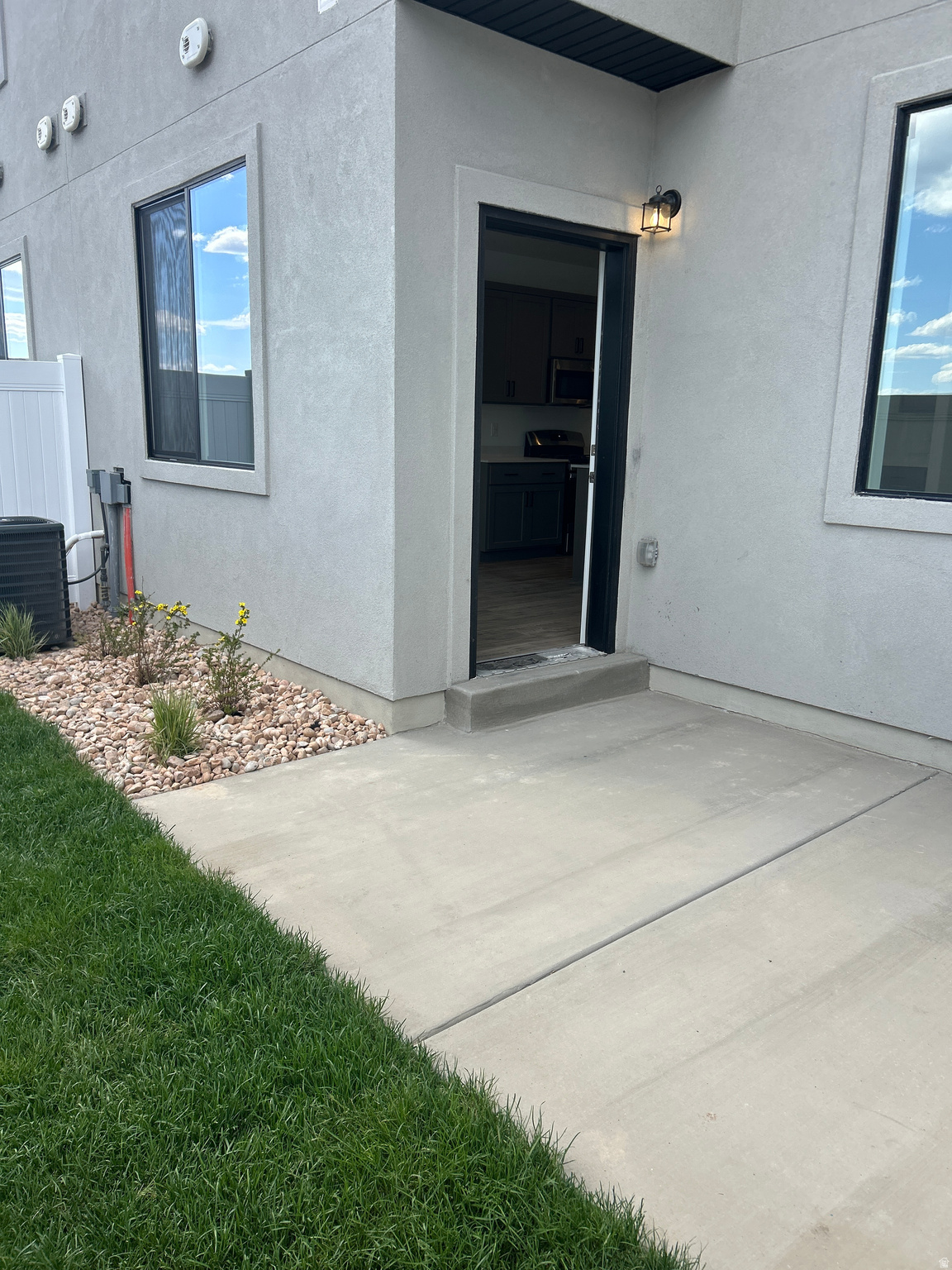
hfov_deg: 53.1
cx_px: 476
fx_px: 953
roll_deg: -1.2
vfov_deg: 67.3
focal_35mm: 26
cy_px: 635
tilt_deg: -12.5
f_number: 1.5
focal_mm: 5.7
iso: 50
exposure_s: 1/1395
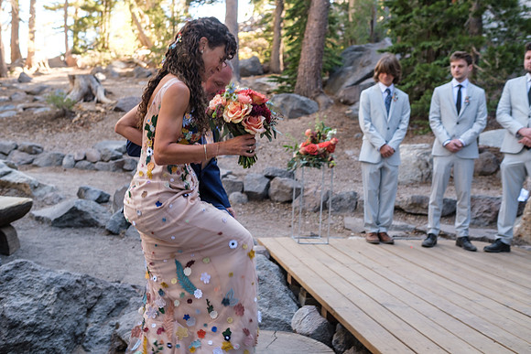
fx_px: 516
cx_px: 266
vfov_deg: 37.9
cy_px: 177
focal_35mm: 35
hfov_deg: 54.4
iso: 160
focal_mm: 23
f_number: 3.2
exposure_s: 1/70
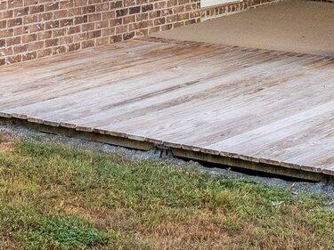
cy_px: -139
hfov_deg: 15.1
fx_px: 1264
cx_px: 184
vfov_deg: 10.8
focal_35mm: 131
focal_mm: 12.29
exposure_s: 1/15
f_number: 2.8
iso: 240
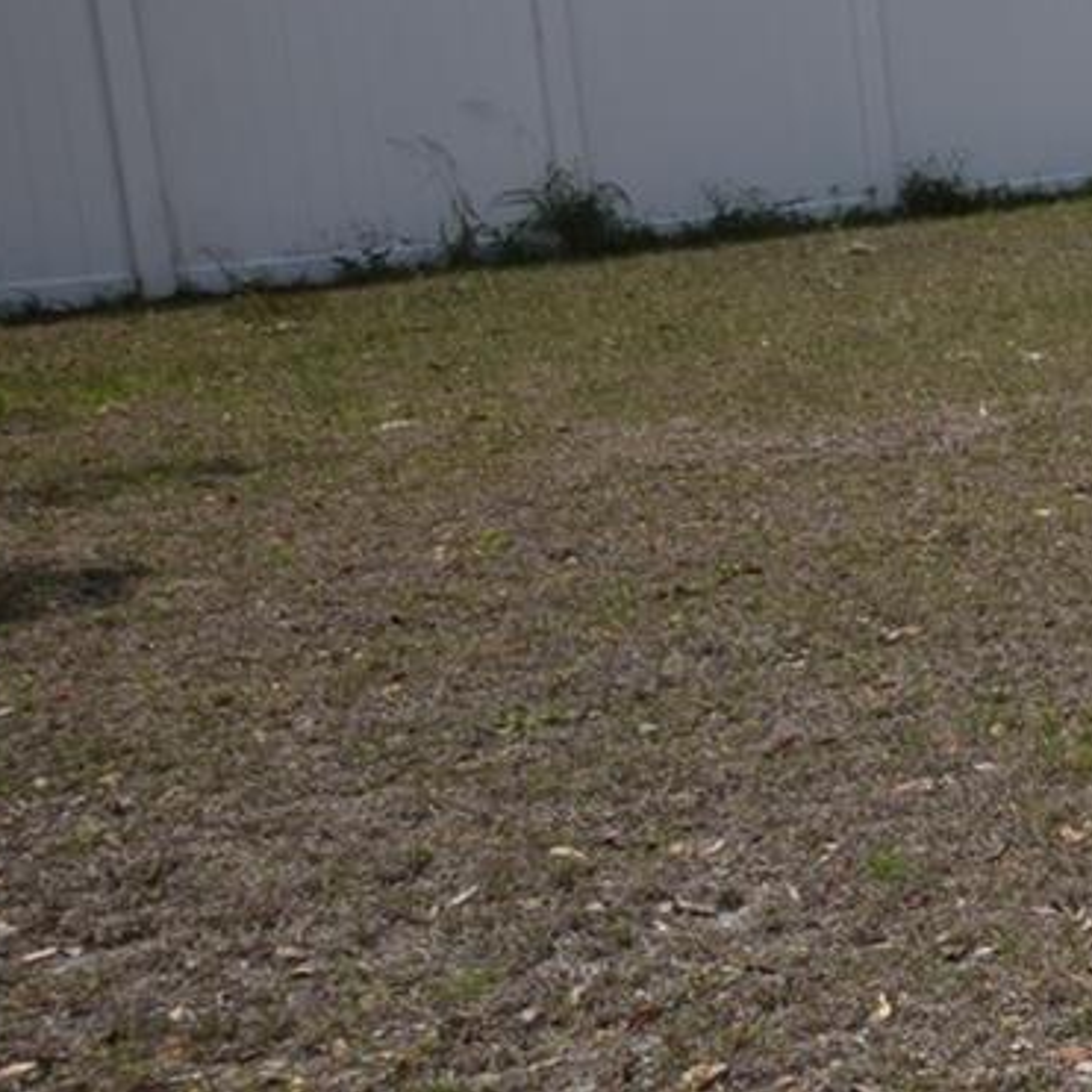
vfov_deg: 30.7
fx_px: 1963
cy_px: 309
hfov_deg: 18.2
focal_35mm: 55
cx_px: 2269
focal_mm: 10
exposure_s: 1/100
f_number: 16
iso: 100
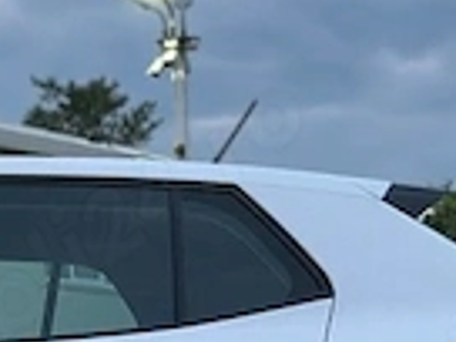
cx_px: -302
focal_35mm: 211
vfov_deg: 7.0
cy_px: 265
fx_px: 2780
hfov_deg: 9.1
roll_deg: +1.1
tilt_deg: +5.2
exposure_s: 1/50
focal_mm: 6.86
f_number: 1.78
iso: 125
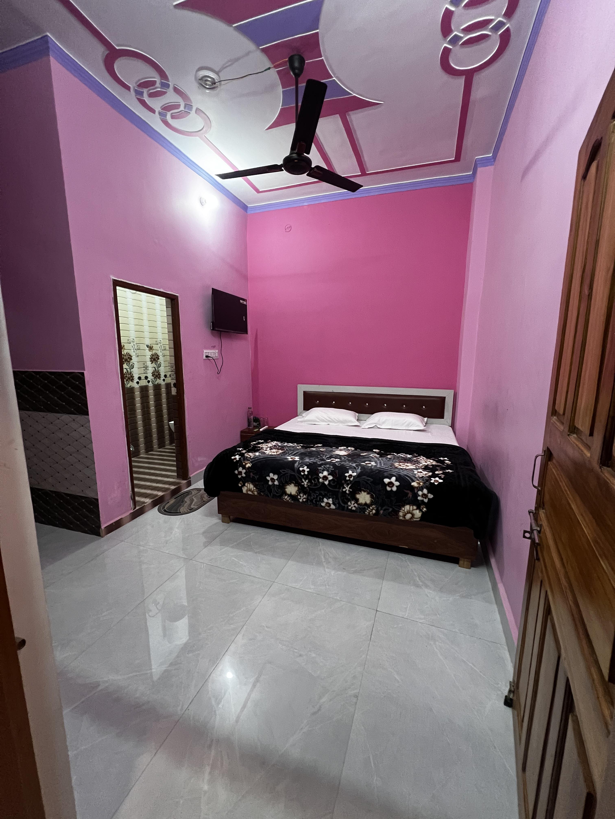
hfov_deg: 89.9
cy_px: 410
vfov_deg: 106.2
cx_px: 308
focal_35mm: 13
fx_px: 308
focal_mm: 1.57
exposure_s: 1/50
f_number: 1.8
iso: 320
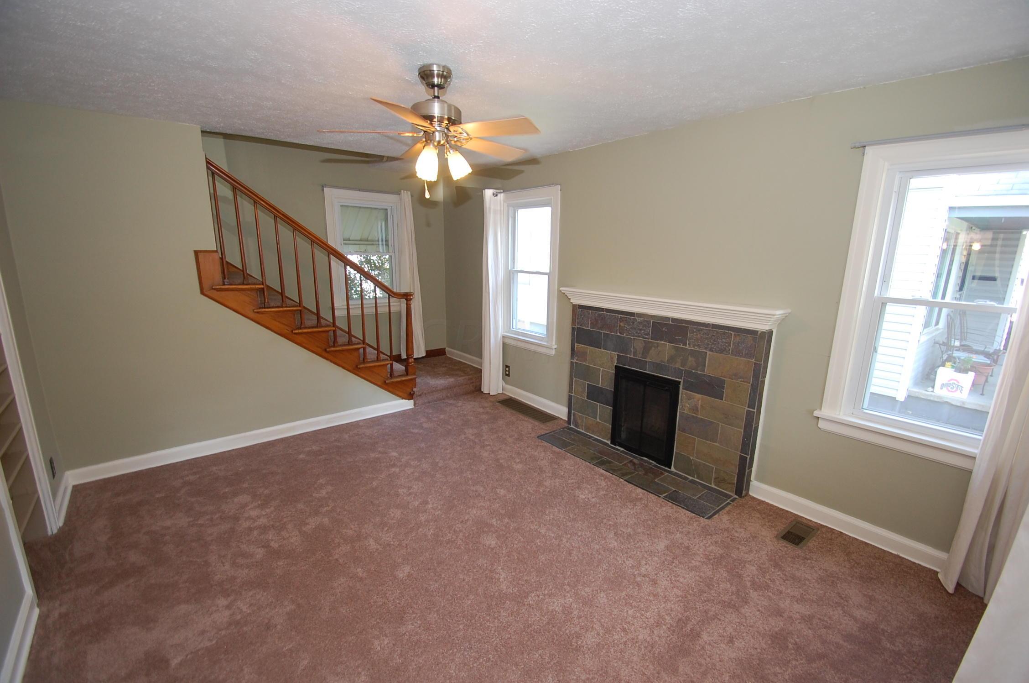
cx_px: 514
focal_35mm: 15
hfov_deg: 100.5
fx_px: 428
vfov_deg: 77.1
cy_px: 342
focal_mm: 10
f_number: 4
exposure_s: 1/60
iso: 400
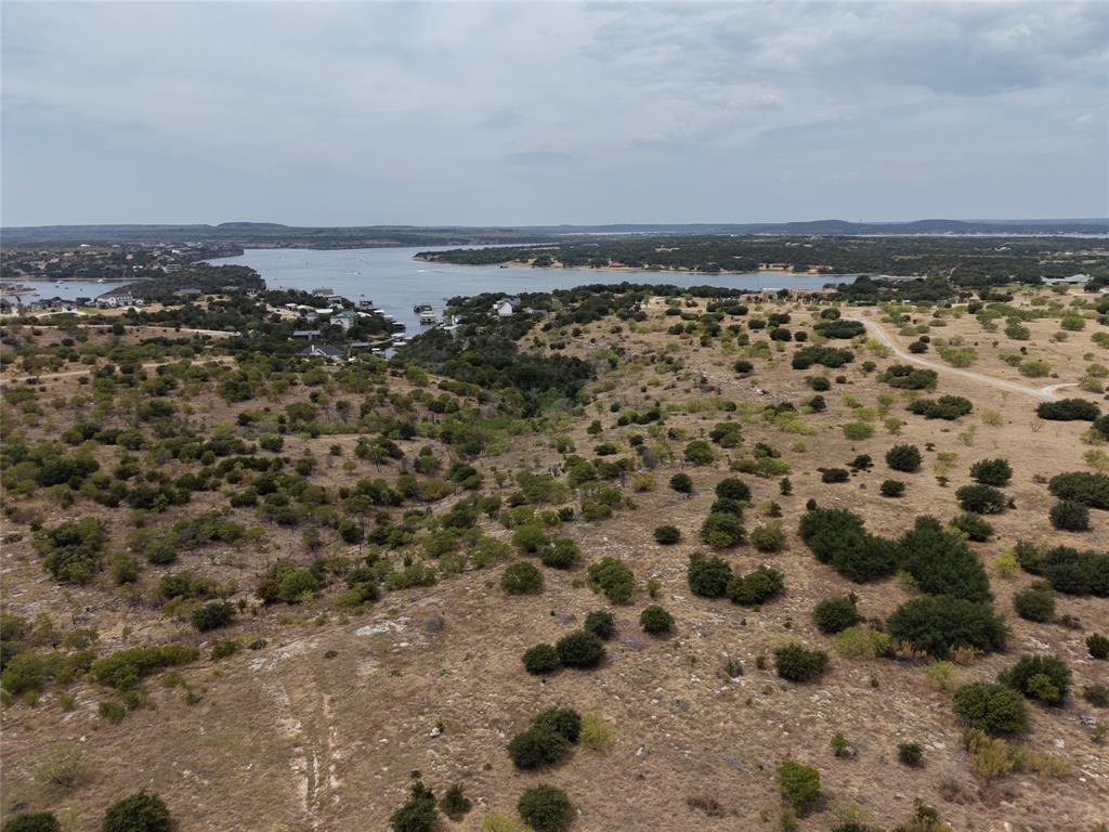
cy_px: 416
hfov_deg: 71.6
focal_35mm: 24
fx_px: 769
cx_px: 554
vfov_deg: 56.8
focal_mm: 8.67
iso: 200
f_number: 1.8
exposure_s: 1/6400
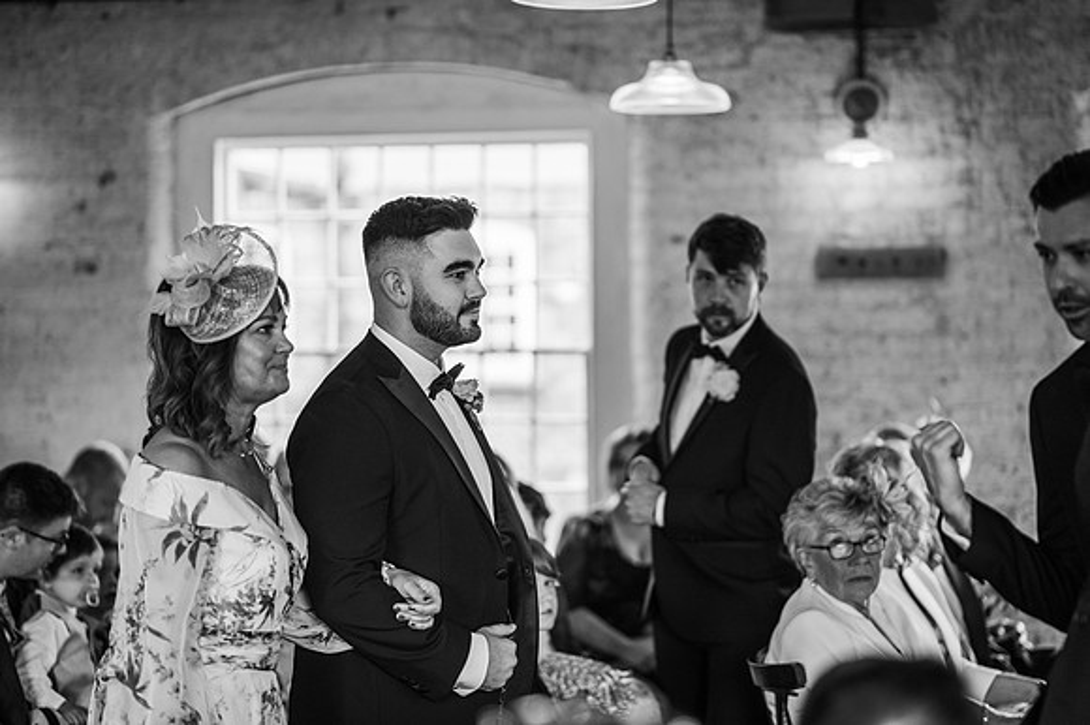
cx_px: 545
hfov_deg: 23.9
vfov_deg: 16.1
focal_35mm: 85
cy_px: 362
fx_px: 2572
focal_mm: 85
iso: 160
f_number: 2
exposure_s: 1/200
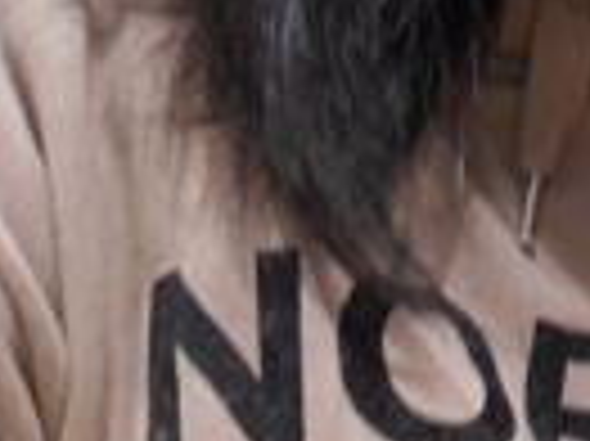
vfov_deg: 12.3
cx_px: 662
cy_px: -9
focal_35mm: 119
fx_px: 2026
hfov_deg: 16.1
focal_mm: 4.6
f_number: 3.2
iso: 200
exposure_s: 1/30
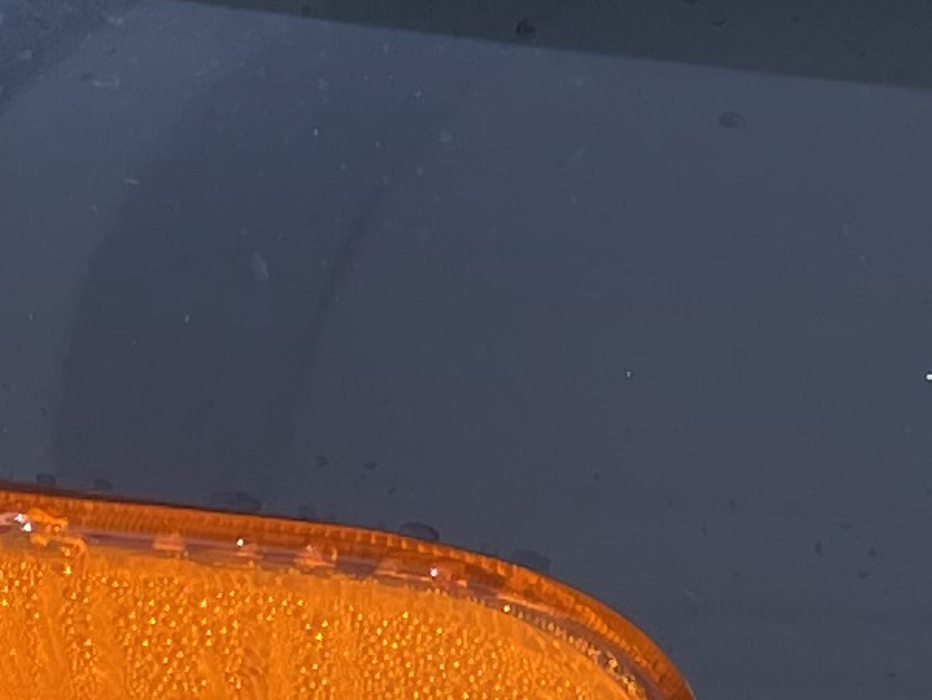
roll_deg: -0.1
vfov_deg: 8.5
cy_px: 190
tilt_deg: -36.4
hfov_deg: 10.6
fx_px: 4687
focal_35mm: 174
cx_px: 1749
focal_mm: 4.2
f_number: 1.6
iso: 32
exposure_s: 1/698
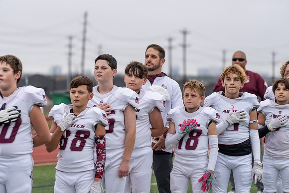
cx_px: 144
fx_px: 899
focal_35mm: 112
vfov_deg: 12.2
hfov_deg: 18.3
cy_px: 96
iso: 500
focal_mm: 112
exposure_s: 1/1250
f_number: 2.8
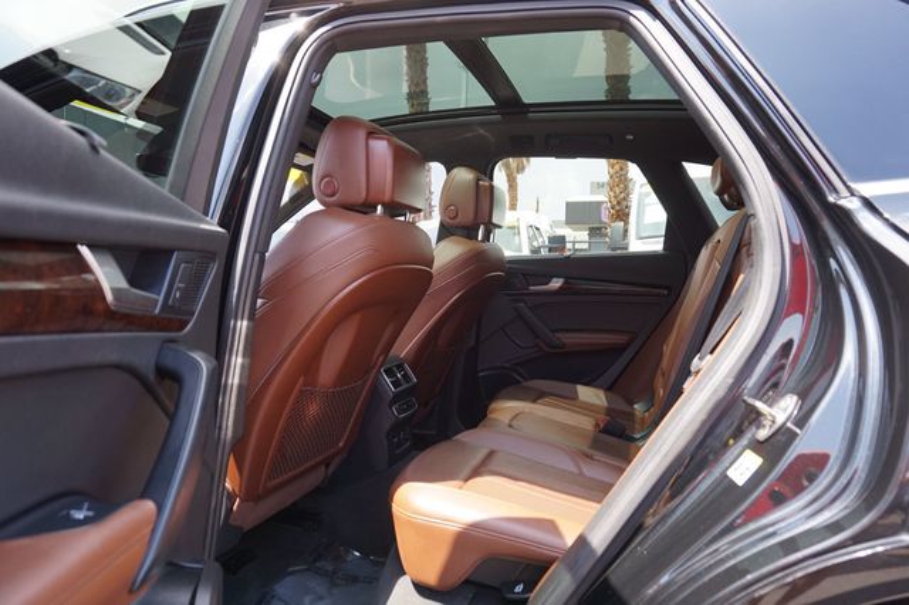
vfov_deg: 53.1
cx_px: 454
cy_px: 302
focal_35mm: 24
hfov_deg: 73.8
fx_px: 606
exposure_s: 1/60
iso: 100
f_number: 4.5
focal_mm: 16
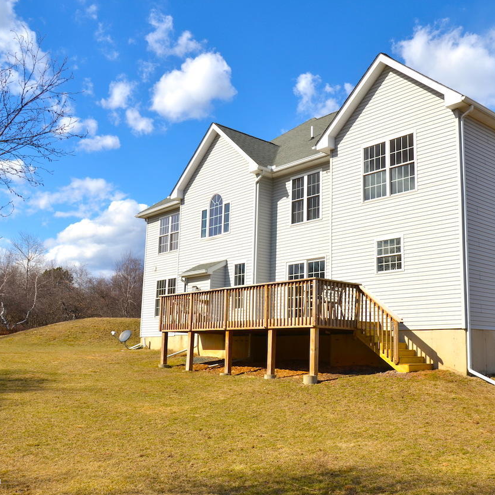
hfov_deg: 46.9
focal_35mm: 35
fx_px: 566
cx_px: 299
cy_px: 249
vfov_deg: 47.2
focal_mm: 18
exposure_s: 1/320
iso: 100
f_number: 9
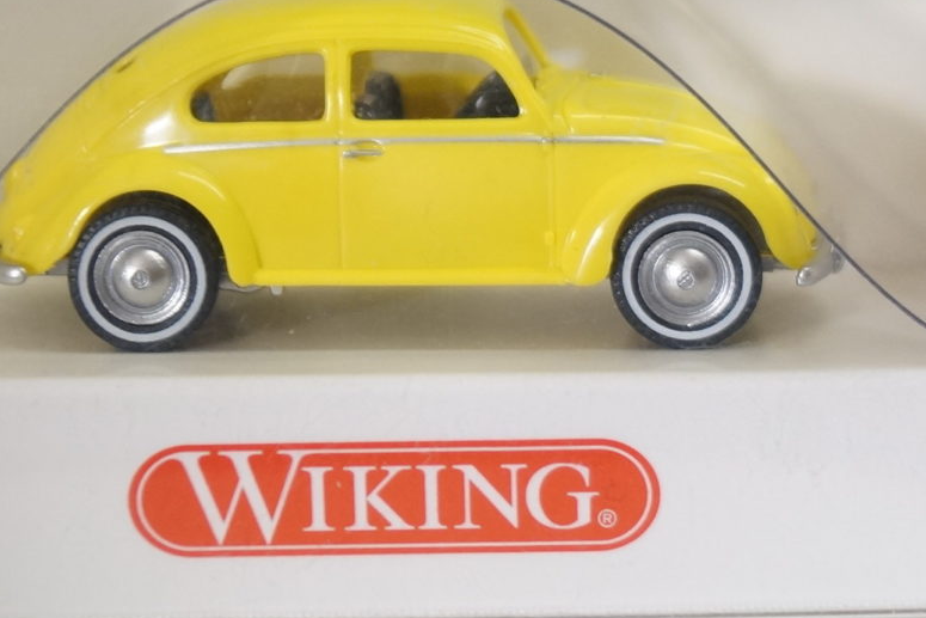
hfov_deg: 11.5
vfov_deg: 7.7
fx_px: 4587
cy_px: 45
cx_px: 458
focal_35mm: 178
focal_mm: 45
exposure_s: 1/160
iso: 800
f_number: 5.6
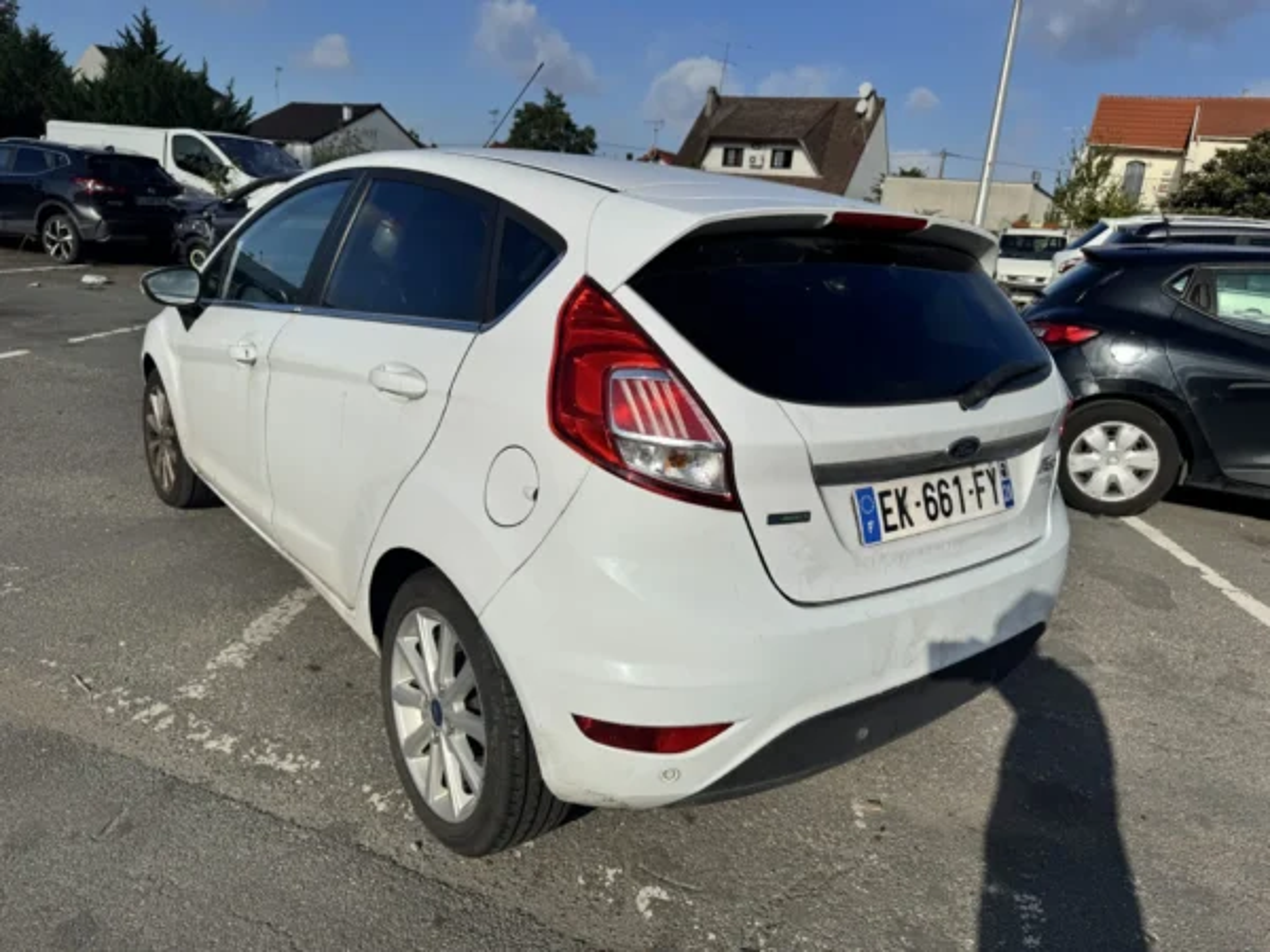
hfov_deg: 71.6
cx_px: 635
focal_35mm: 24
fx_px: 881
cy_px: 476
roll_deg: -5.6
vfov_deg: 56.8
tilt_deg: -13.6
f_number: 1.78
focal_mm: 6.76
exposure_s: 1/12346
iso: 64
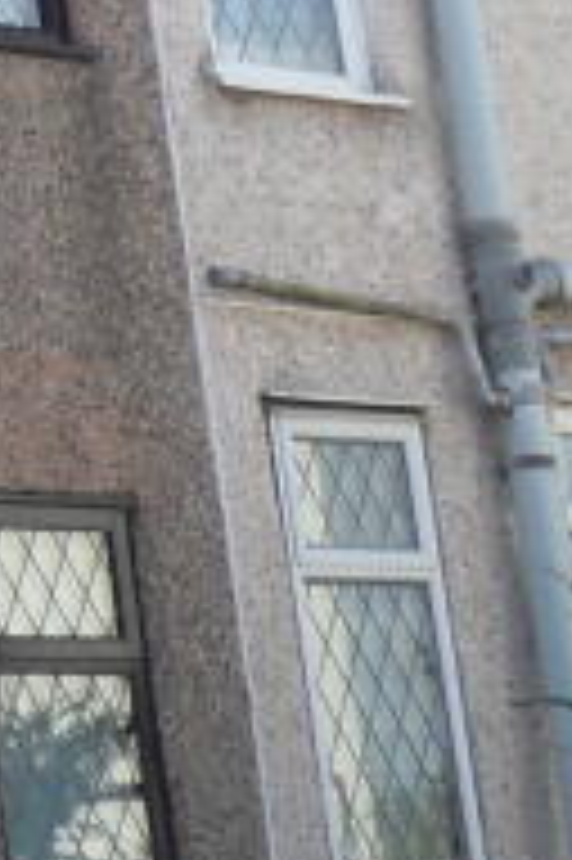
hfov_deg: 8.3
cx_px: -1252
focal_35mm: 134
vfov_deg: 15.3
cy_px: 315
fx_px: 3199
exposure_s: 1/90
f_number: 7.5
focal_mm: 4.2
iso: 80
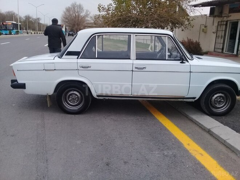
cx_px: 120
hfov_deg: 58.4
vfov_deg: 45.4
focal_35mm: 31
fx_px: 215
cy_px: 90
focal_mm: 3.3
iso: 50
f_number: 2.2
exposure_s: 1/323
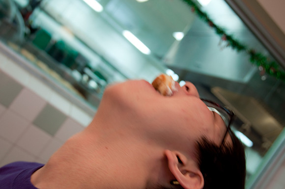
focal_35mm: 40
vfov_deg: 32.9
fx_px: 320
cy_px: 94
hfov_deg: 48.0
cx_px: 142
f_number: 4.5
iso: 200
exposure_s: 1/20
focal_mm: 27
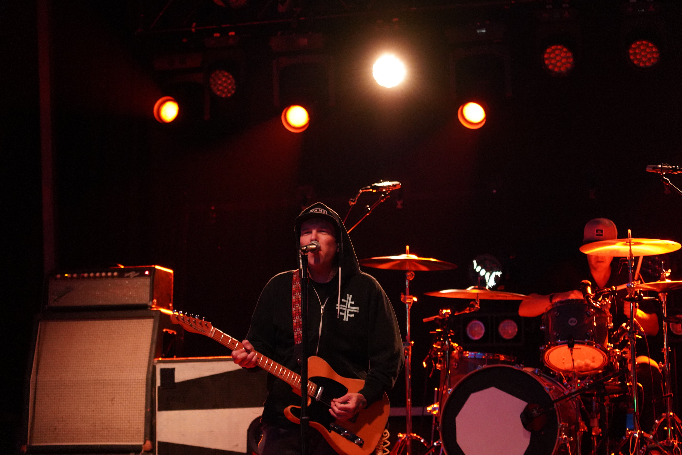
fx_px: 1989
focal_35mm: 105
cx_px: 341
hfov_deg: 19.5
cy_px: 228
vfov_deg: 13.0
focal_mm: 105
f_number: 4
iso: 8000
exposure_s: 1/125
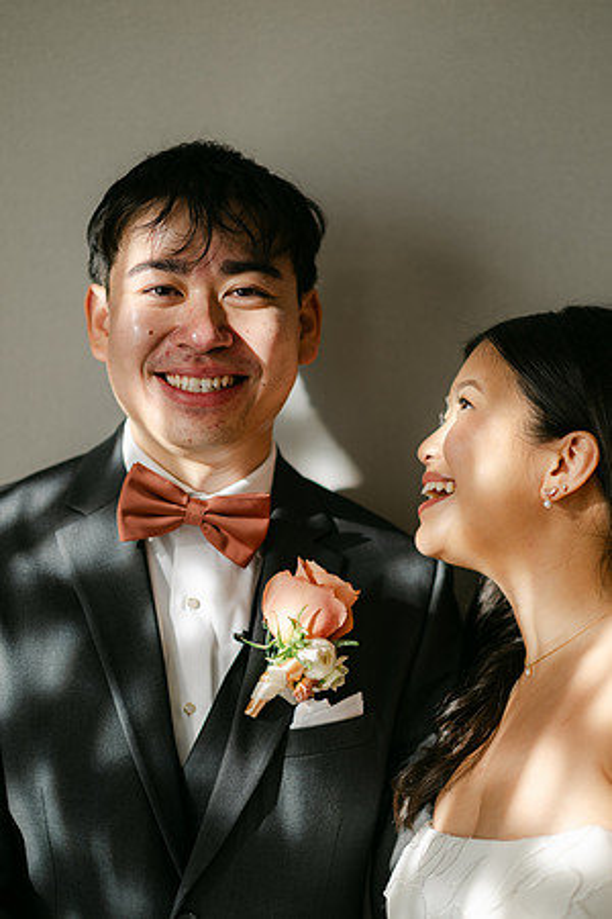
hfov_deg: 16.1
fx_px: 2167
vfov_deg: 23.9
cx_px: 306
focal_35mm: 85
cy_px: 460
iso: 110
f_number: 1.8
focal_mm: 85
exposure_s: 1/320
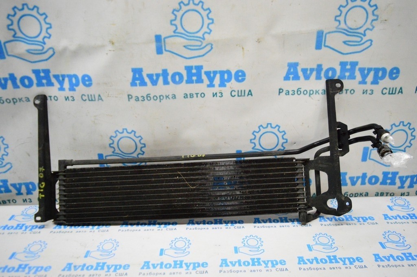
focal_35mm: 27
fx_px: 312
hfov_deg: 67.4
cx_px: 208
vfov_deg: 47.9
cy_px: 138
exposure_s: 1/800
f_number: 3.5
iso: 6400
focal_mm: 18
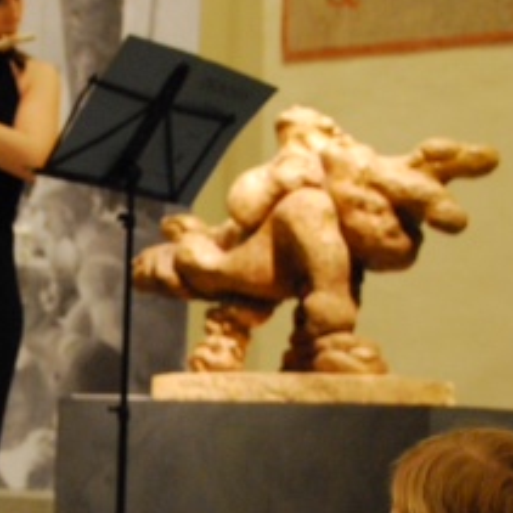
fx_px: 1749
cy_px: 377
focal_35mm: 104
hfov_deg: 16.5
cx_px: 51
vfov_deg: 16.6
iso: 1600
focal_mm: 27
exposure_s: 1/40
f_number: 4
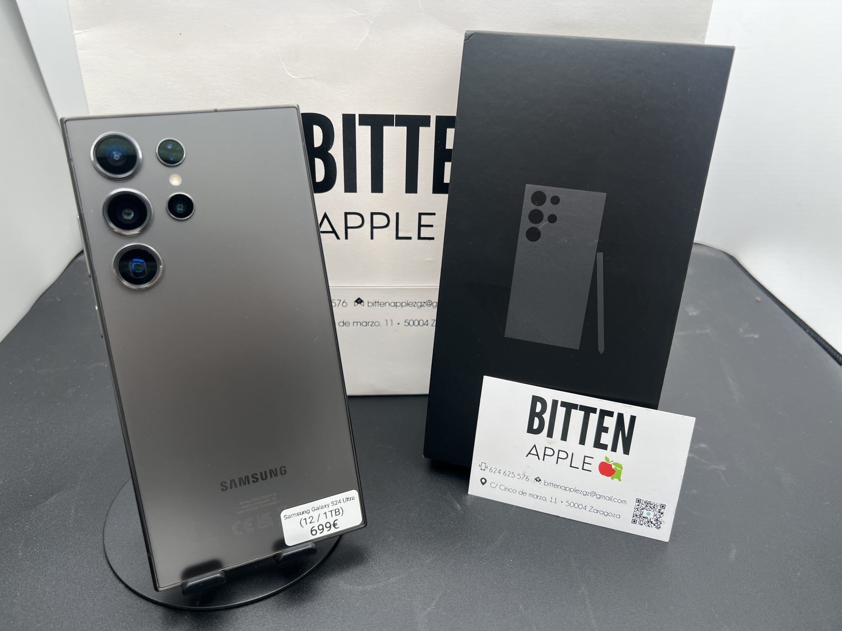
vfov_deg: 53.1
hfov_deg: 67.3
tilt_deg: -33.1
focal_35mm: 26
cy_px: 316
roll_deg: -0.9
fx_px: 632
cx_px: 421
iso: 40
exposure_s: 1/173
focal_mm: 5.7
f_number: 1.5
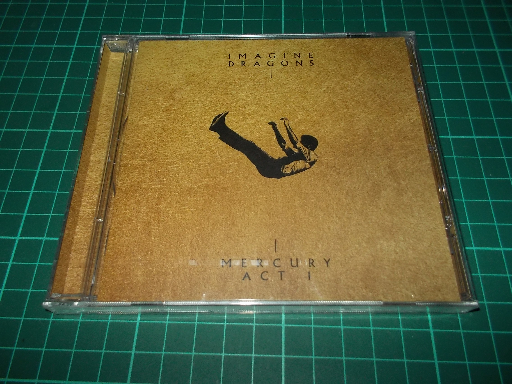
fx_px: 429
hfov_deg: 61.7
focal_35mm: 29
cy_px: 192
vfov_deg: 48.2
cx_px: 256
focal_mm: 4.1
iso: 200
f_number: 3.3
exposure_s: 1/30
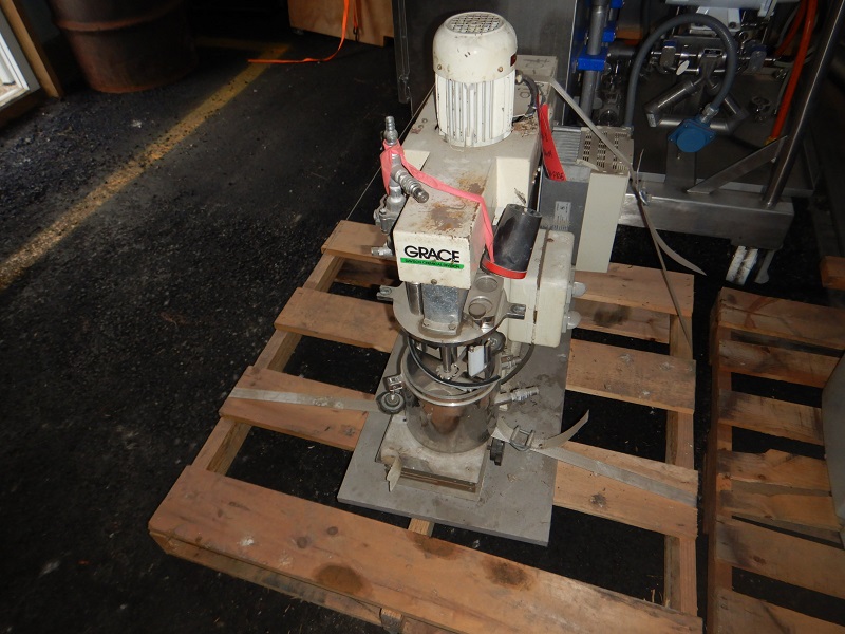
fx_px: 586
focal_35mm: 24
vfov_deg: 56.8
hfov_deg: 71.6
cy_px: 317
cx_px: 422
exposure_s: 1/30
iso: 200
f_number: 2.8
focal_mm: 4.3
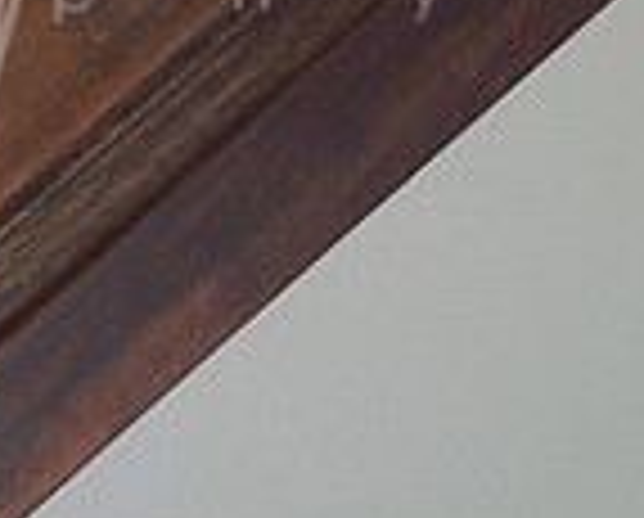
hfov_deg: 6.1
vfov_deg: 5.0
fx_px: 5882
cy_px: -173
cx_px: -563
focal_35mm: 308
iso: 100
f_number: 4
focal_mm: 16
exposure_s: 1/90
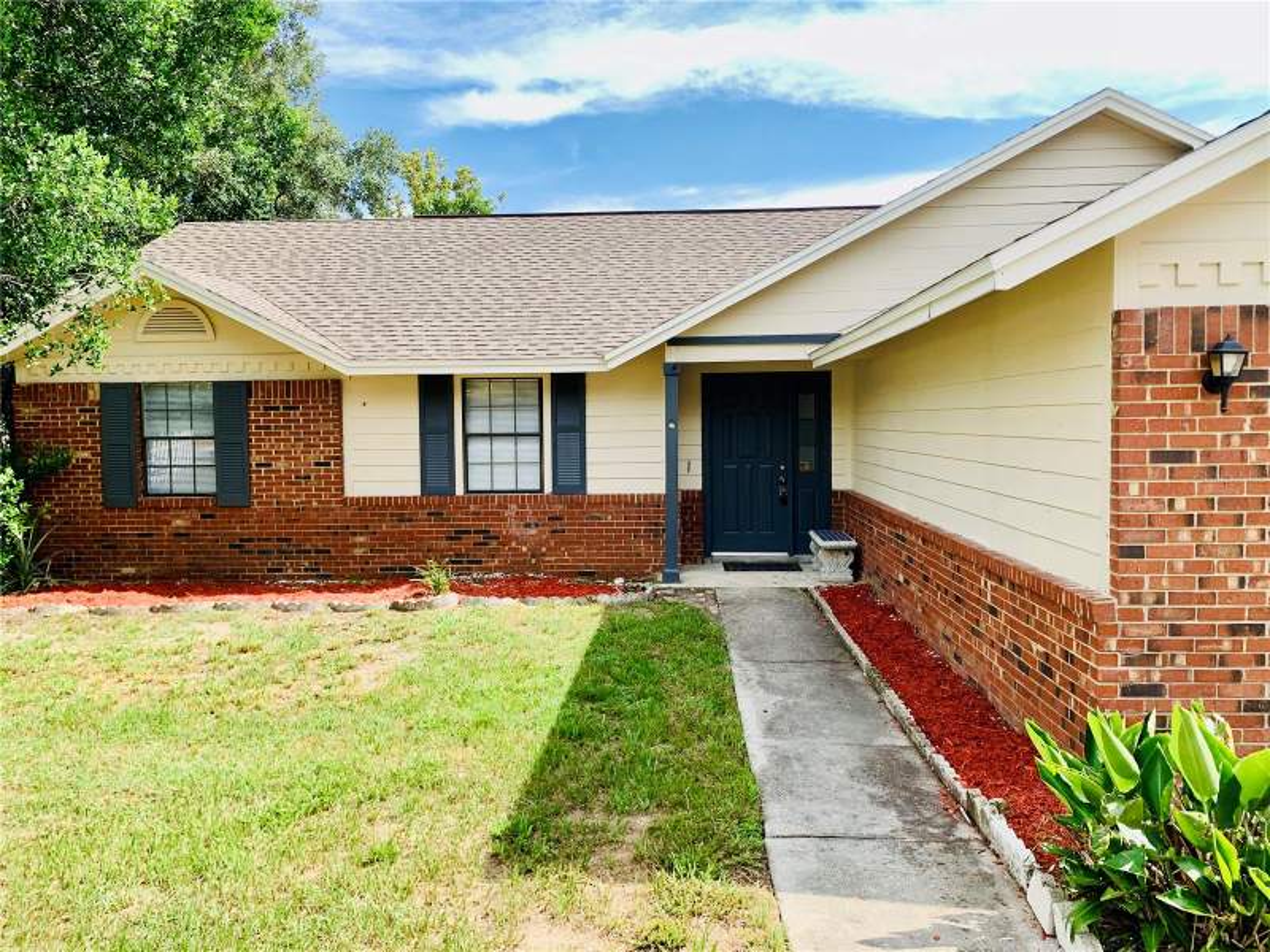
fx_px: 954
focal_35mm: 26
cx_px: 635
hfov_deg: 67.3
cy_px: 476
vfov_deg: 53.1
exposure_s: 1/1282
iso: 25
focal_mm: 4.25
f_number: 1.8
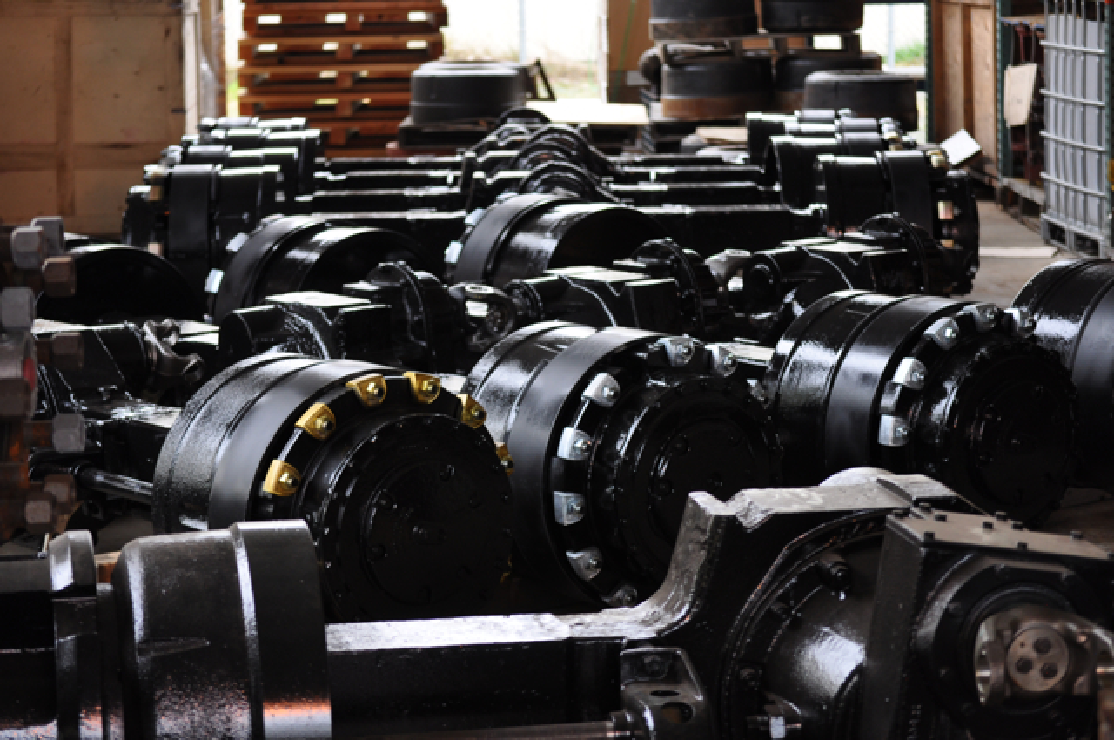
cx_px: 557
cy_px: 370
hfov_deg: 21.9
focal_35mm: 93
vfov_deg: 14.7
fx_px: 2874
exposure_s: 1/60
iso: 400
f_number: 4.2
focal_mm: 62
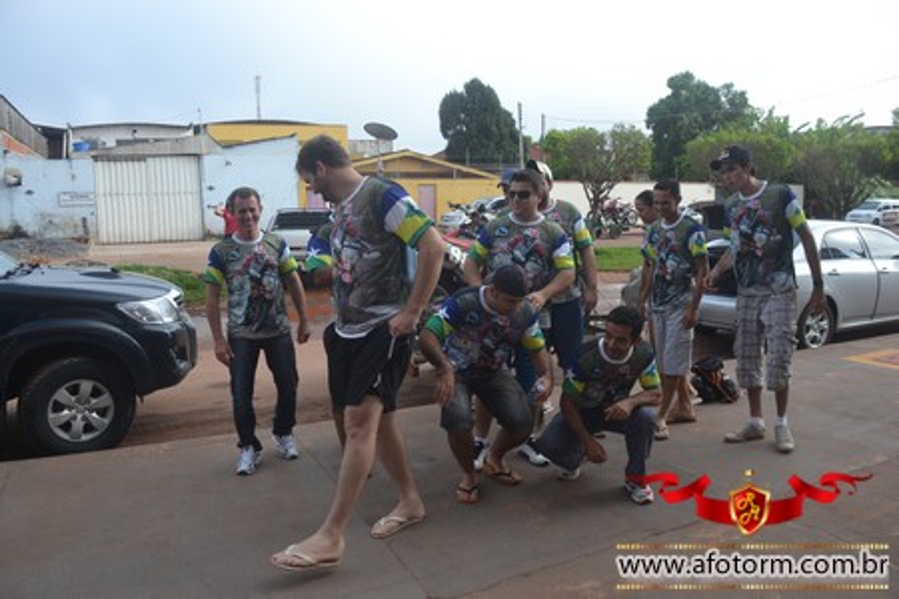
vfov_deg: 43.6
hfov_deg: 61.9
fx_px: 749
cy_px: 300
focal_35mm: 30
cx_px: 450
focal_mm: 20
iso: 100
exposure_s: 1/160
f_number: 6.3
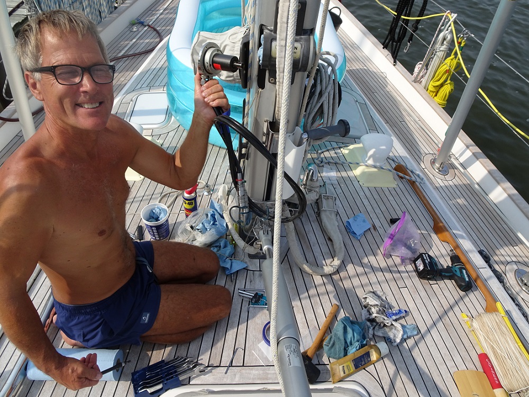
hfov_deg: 71.6
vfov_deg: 56.8
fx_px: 367
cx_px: 264
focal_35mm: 24
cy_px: 198
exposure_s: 1/1000
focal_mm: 4.1
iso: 80
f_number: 3.5
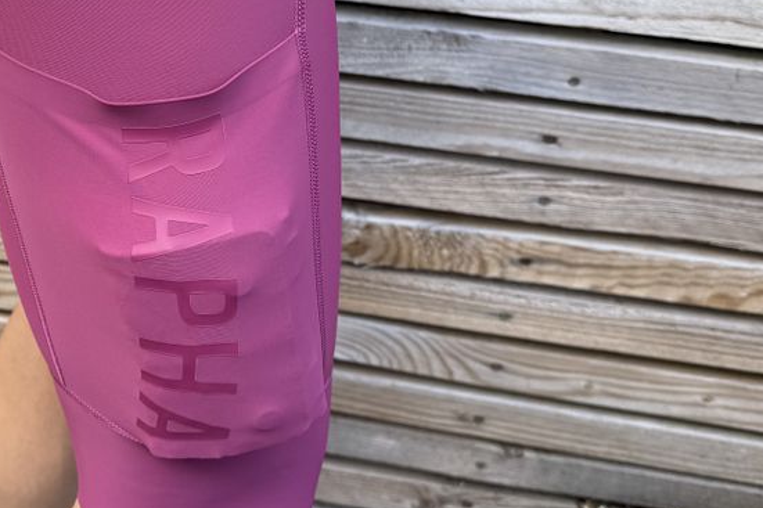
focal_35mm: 58
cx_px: 143
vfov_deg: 23.0
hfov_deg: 33.4
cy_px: 96
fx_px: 1229
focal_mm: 6.76
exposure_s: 1/430
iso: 80
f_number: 1.78
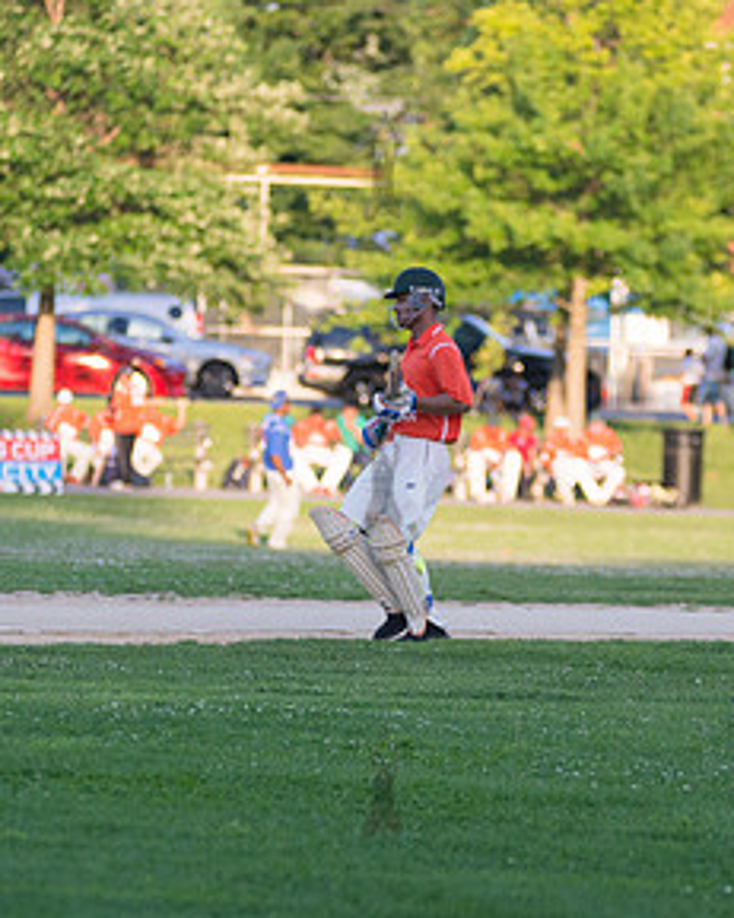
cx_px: 381
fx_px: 7417
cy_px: 472
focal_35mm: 273
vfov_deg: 7.1
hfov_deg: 5.7
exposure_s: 1/4000
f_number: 2.8
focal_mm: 145
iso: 1600
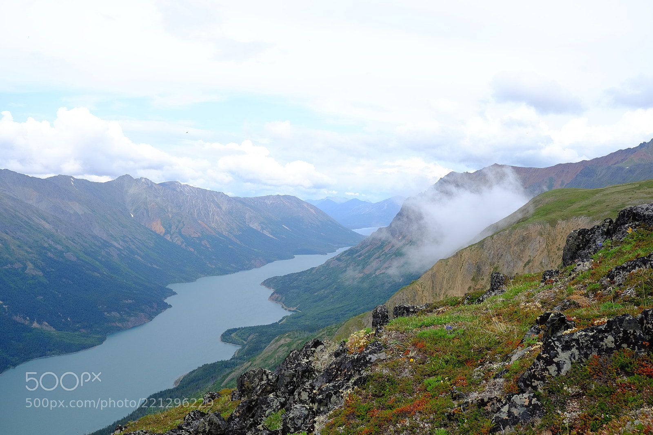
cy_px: 218
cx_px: 326
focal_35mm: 35
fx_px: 635
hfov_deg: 54.4
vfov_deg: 37.8
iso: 200
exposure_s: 1/240
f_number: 8
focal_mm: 23
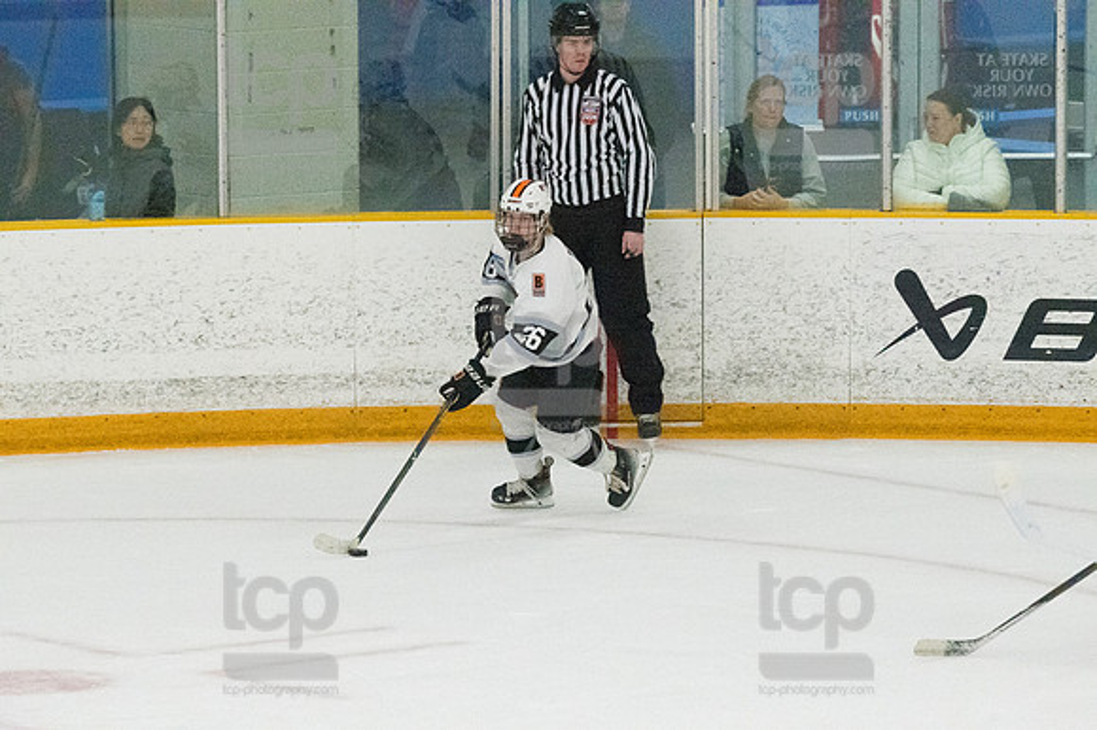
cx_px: 548
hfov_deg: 6.9
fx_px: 9136
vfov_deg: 4.6
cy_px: 365
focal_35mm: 300
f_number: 5
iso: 8000
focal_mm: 200
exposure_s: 1/1600
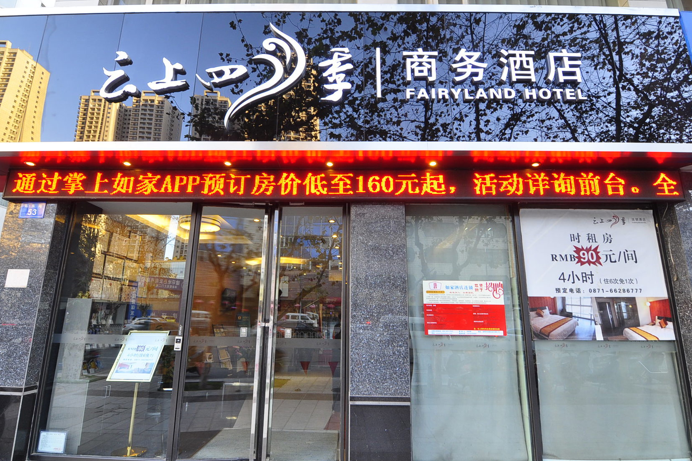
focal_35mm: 18
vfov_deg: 68.8
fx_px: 337
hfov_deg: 91.5
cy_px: 238
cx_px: 352
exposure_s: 1/20
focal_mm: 11
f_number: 6.3
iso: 400
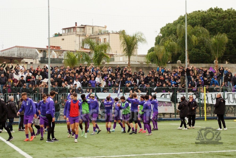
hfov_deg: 27.0
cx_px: 118
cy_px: 79
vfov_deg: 18.2
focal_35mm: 75
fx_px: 492
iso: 1600
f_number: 2.8
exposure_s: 1/4000
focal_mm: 50
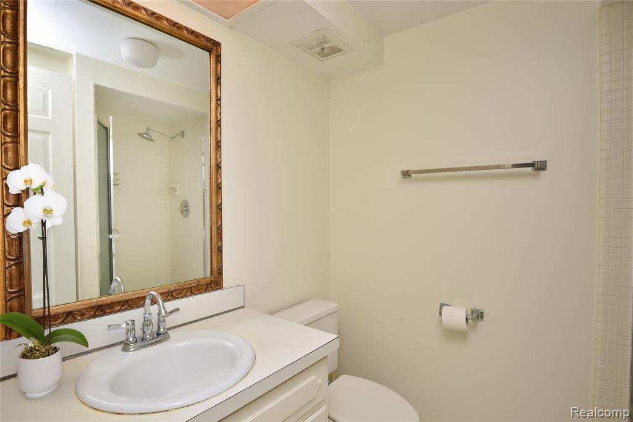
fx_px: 299
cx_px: 316
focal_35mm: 17
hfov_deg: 93.3
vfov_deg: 70.5
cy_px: 211
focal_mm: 17
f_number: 9
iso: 125
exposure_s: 1/60
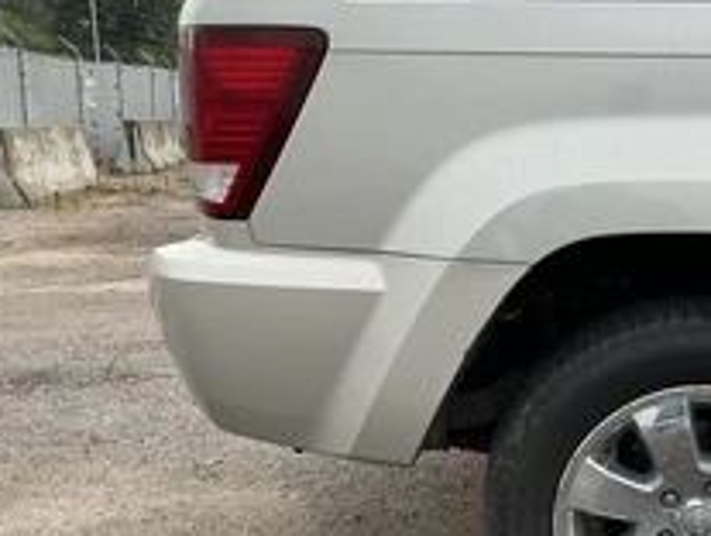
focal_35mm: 54
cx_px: 471
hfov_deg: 35.2
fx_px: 1111
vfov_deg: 27.0
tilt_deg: -11.4
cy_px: 344
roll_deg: +0.6
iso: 50
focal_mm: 3
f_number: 1.8
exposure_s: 1/122
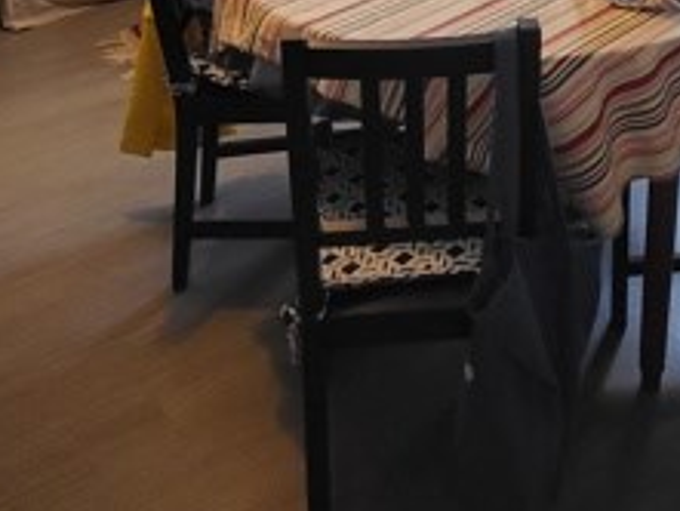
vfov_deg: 24.7
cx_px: 508
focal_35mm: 47
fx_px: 924
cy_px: -231
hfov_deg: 39.4
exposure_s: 1/50
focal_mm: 1.74
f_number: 2.2
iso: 200
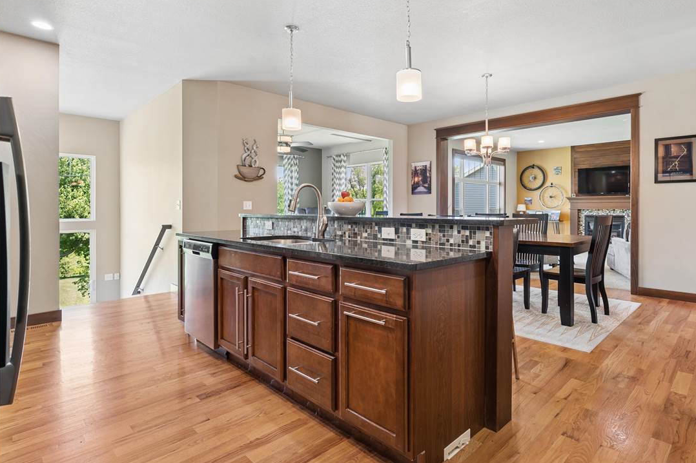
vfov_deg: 64.4
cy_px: 214
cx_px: 396
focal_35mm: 19
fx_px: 367
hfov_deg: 86.4
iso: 400
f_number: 9
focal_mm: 16
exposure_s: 1/5
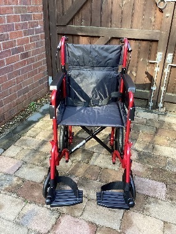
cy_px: 117
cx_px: 88
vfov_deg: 58.4
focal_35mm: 31
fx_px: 210
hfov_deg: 45.4
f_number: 2.4
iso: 40
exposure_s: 1/120
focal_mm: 3.3
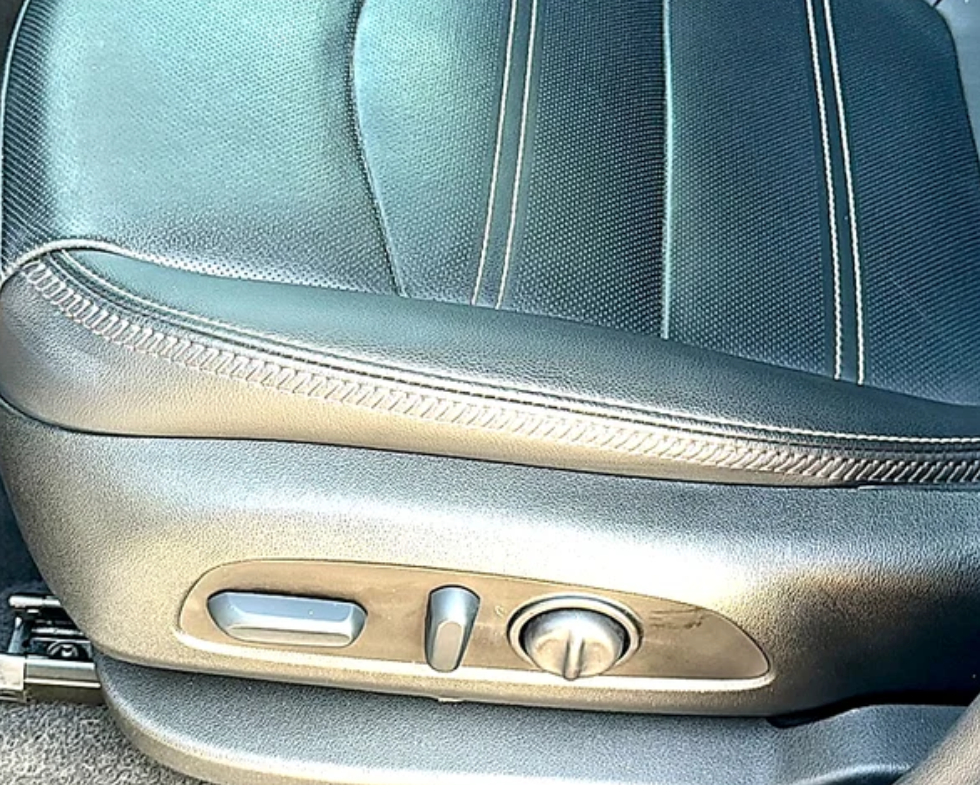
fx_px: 1421
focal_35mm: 49
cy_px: 433
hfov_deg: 38.0
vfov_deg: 30.8
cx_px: 458
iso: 125
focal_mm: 6.86
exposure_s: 1/94
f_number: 1.78
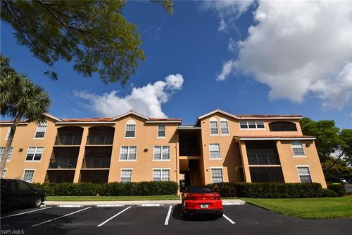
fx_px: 161
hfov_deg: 95.0
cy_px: 118
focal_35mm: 16
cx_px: 176
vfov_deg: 72.0
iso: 100
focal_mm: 11
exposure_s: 1/400
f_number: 10
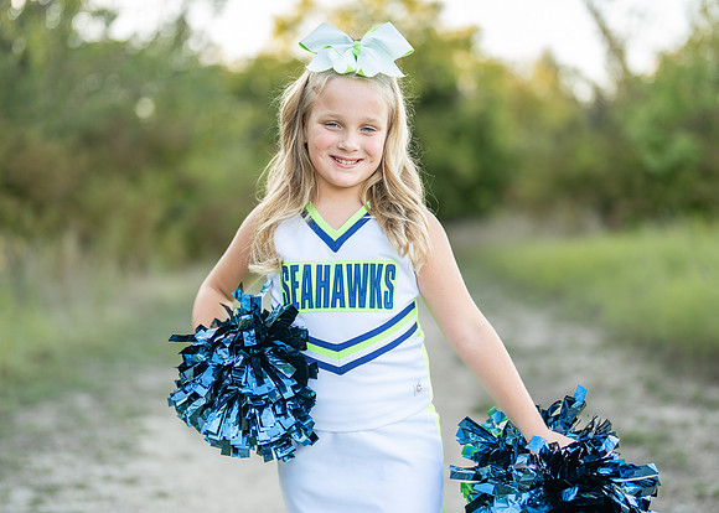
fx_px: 1223
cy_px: 249
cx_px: 362
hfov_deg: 32.8
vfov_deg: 23.7
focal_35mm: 60
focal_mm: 50
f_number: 1.2
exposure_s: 1/500
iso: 100
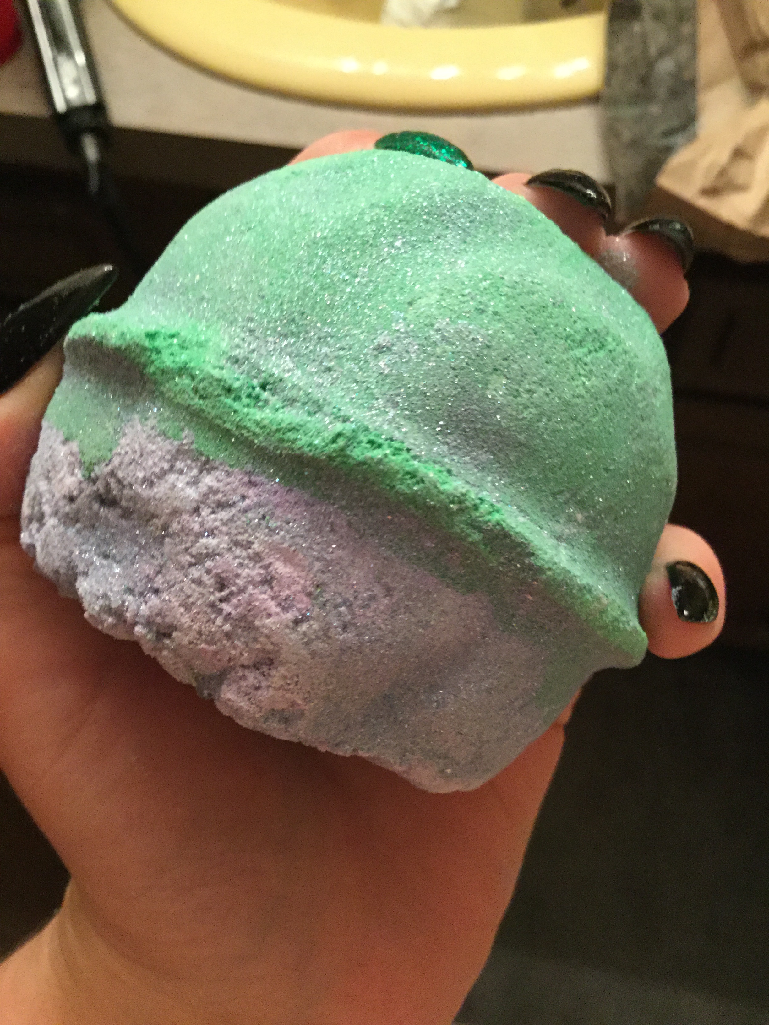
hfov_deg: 45.4
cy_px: 512
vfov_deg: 58.4
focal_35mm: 31
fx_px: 918
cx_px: 384
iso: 200
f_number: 2.4
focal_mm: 3.3
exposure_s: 1/30
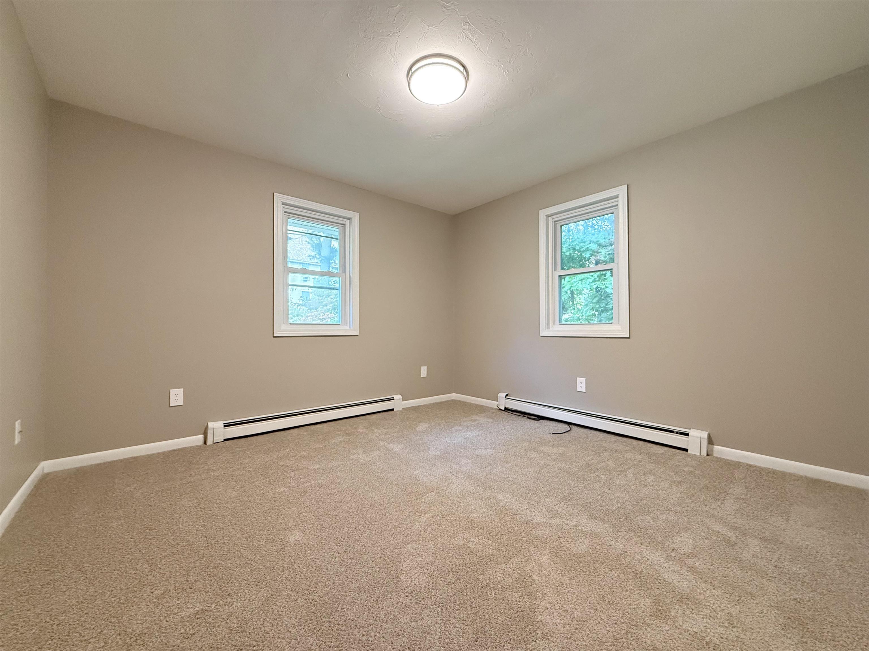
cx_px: 434
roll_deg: +0.1
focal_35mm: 14
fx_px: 351
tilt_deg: +1.1
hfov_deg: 102.1
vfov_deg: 85.7
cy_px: 326
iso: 640
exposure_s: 1/120
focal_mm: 2.22
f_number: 2.2
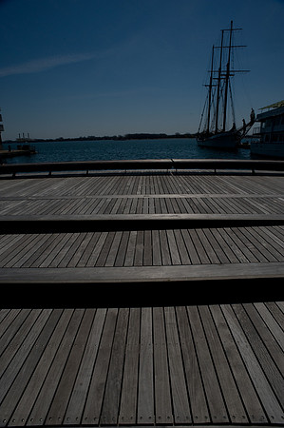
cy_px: 214
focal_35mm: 20
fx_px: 237
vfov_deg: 84.0
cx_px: 142
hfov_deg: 61.8
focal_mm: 20
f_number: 16
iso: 200
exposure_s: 1/2000
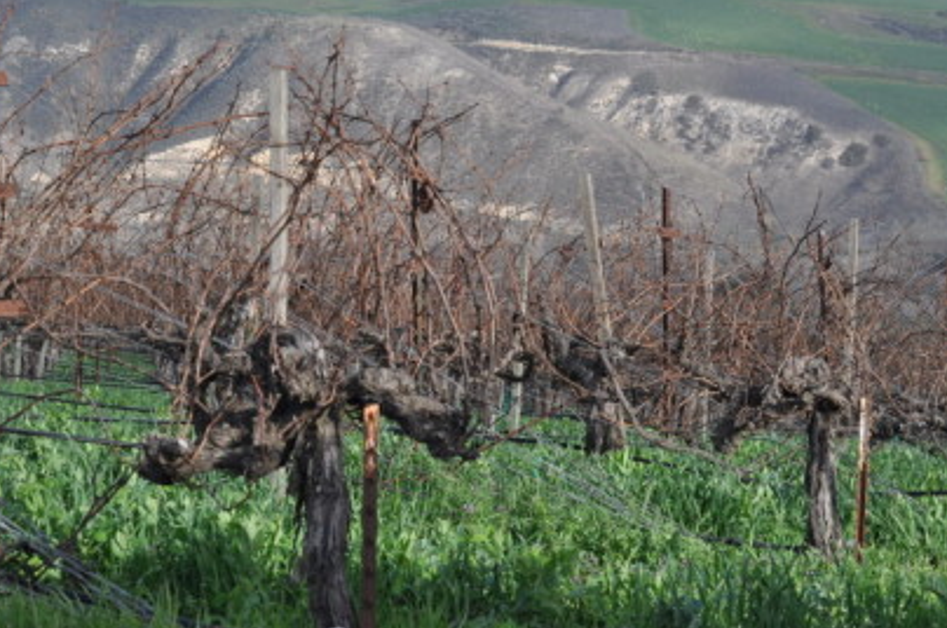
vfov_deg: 11.9
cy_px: 247
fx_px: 3020
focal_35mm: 115
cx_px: 246
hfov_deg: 17.7
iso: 200
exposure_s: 1/250
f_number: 8
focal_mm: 50
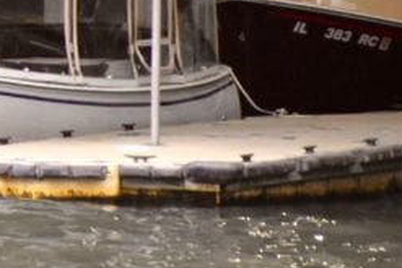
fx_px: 10783
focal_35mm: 965
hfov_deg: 2.1
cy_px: -249
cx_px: -371
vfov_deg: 1.4
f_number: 6
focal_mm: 155
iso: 5000
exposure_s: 1/250
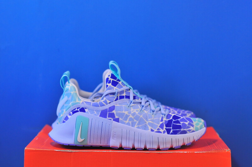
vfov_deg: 18.1
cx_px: 126
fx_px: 524
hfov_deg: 27.0
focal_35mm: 75
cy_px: 84
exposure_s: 1/320
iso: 250
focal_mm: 50
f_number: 2.8
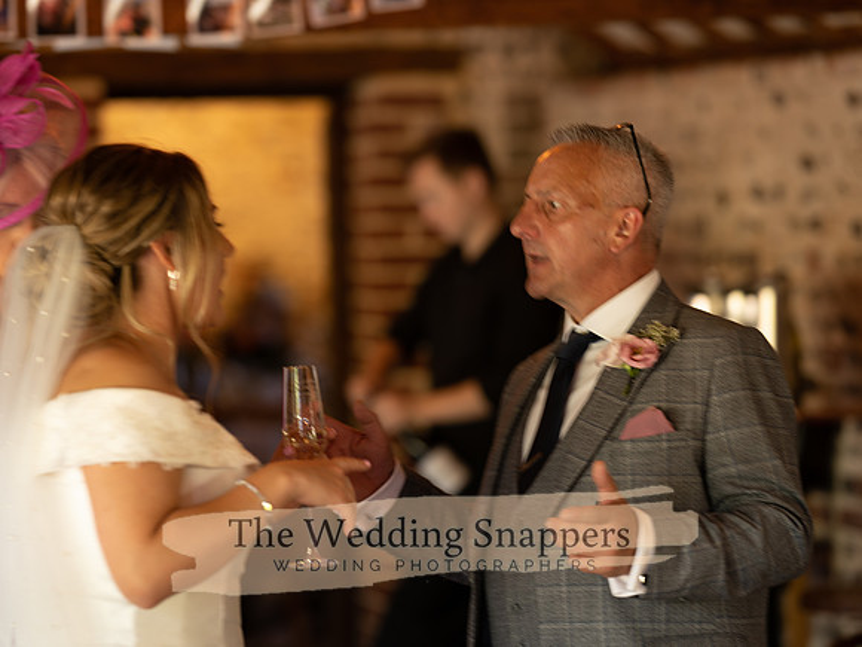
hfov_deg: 13.5
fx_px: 3636
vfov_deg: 10.2
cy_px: 324
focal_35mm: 146
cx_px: 431
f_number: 2.2
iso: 125
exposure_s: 1/40
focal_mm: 135
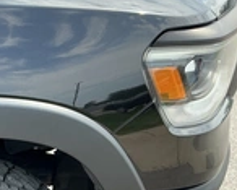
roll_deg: +1.8
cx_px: -65
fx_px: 526
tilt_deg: -29.8
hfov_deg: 22.8
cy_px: 209
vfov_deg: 19.6
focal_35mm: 75
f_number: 1.8
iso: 25
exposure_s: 1/291
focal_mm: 3
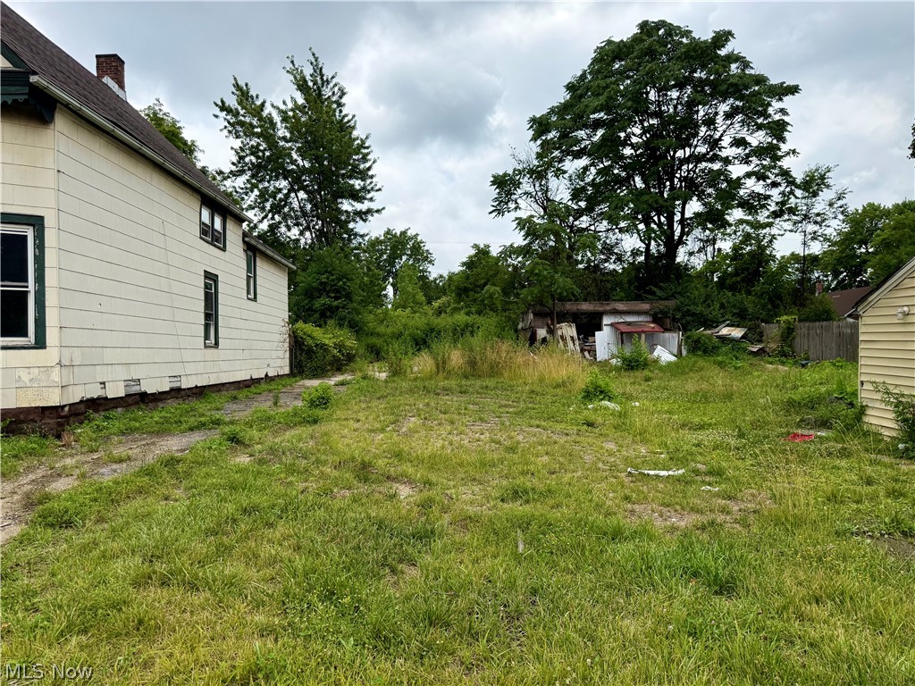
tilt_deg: +0.2
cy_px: 343
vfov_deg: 56.8
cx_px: 458
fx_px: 634
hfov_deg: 71.6
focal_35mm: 24
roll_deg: +0.3
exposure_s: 1/4167
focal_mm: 6.76
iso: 100
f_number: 1.78
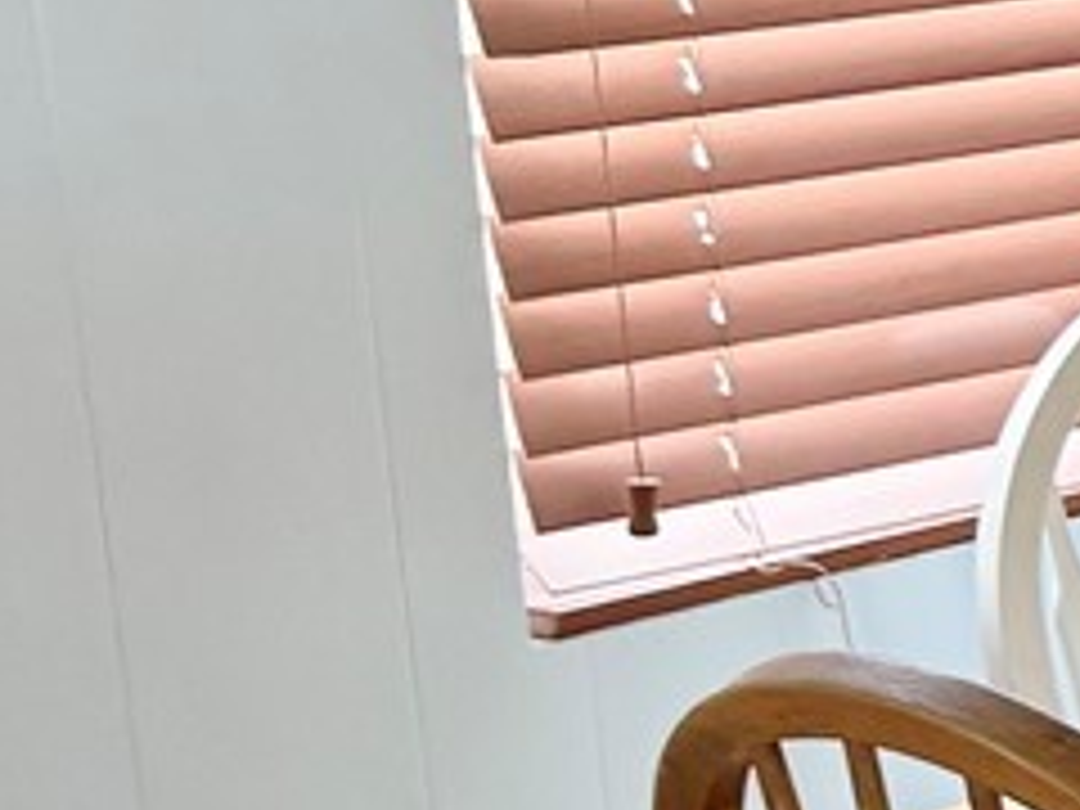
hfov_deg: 10.3
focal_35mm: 160
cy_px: 356
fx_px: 4992
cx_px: 2794
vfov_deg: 9.3
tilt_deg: -12.3
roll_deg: +0.7
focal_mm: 6.76
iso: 160
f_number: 1.78
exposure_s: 1/60
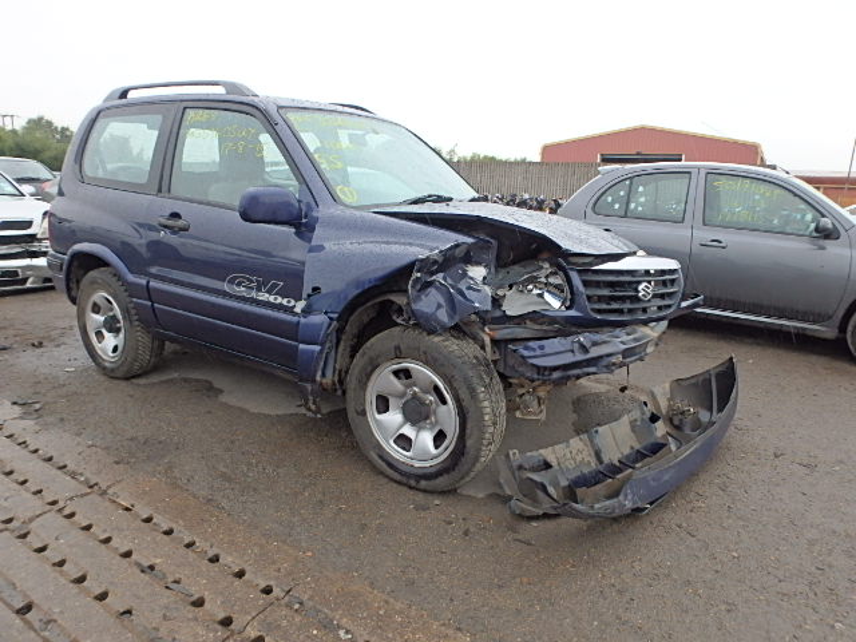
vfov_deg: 63.4
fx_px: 519
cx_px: 428
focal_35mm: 21
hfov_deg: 79.0
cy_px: 321
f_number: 3.5
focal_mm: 3.7
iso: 125
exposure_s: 1/200
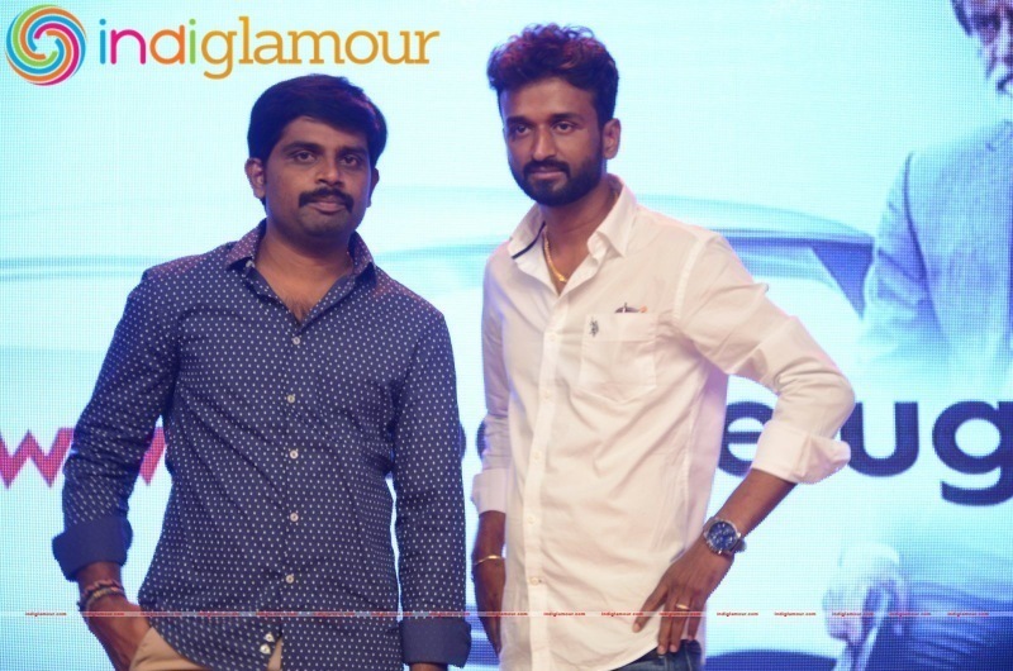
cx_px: 506
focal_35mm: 158
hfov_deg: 13.1
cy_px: 336
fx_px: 4423
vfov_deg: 8.7
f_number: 5.6
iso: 1000
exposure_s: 1/60
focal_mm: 105
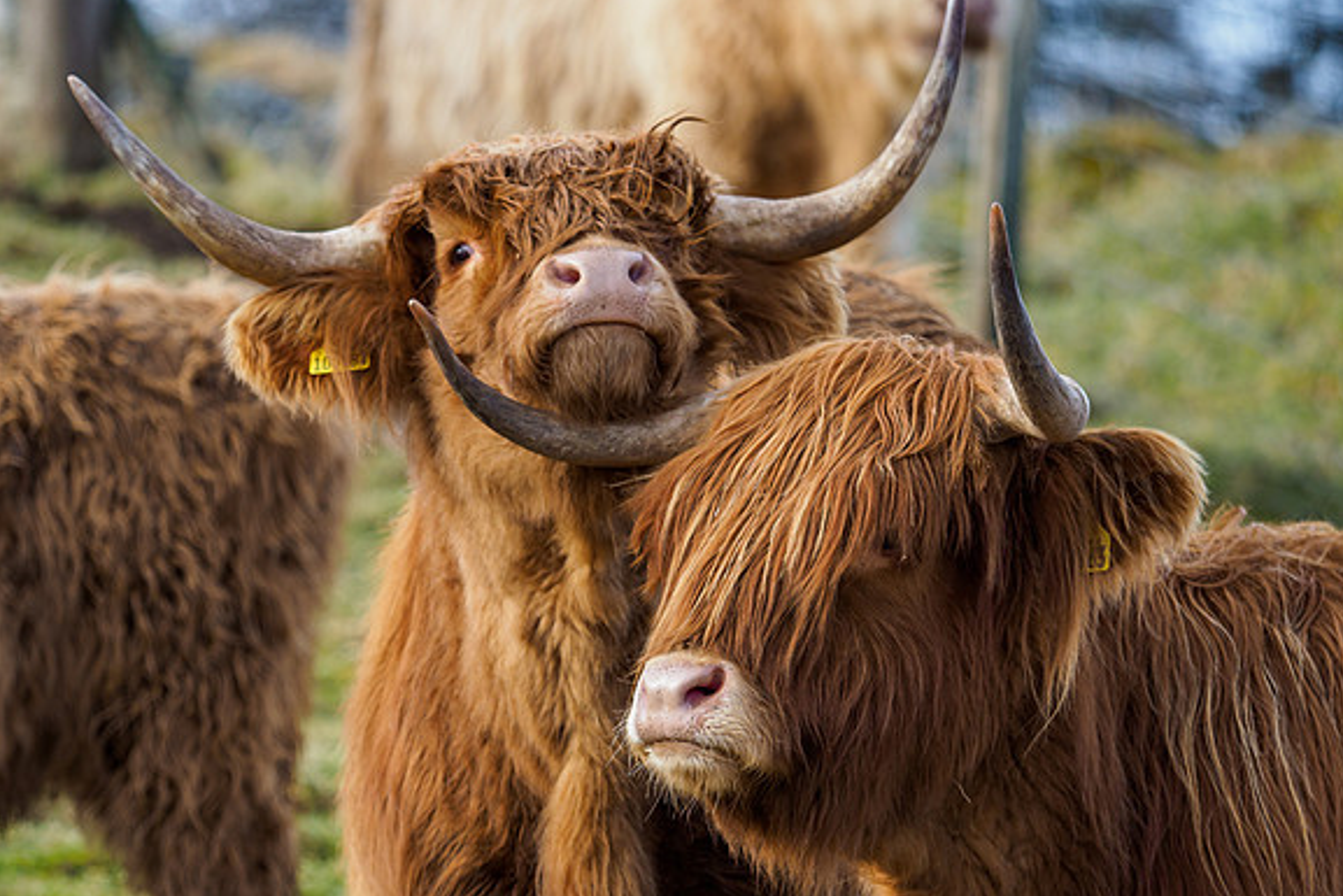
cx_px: 559
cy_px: 612
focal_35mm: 396
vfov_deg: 3.5
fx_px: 14776
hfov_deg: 5.2
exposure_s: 1/640
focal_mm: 150
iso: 200
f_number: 2.8
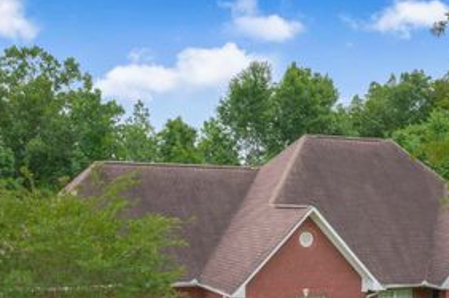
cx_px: 285
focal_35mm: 56
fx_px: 696
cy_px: 257
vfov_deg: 23.6
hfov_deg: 35.5
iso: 400
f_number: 9
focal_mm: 31.5
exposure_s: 1/200
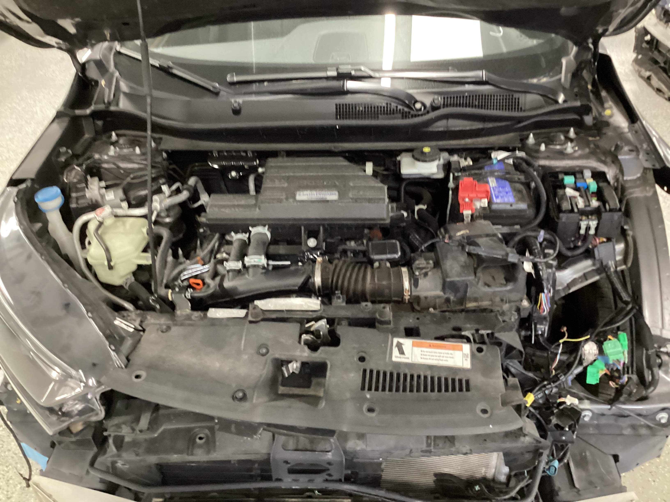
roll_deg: +1.9
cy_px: 251
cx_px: 335
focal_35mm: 31
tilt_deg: -37.3
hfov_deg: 58.4
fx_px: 600
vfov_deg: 45.4
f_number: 2.4
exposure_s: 1/24
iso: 640
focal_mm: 3.3
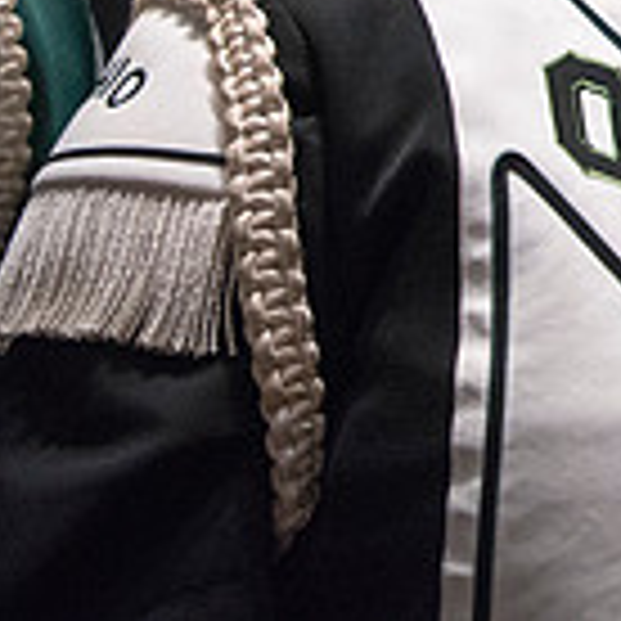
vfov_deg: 18.4
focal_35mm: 86
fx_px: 1745
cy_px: -245
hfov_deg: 16.5
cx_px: 1152
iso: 4000
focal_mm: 24
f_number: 2.8
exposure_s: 1/400
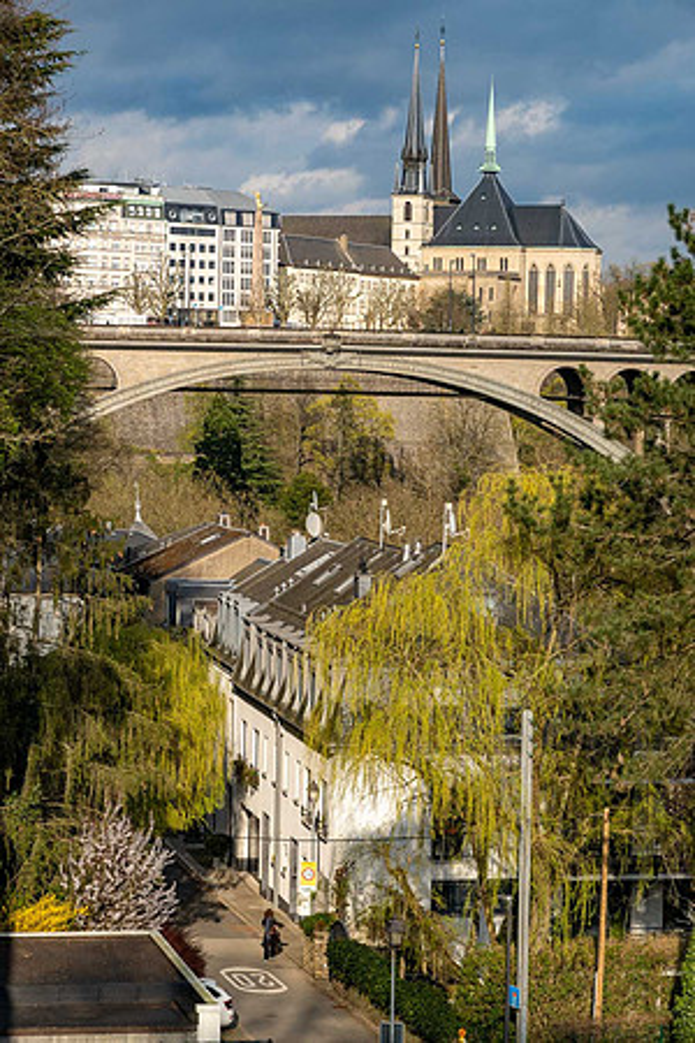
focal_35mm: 104
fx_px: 3011
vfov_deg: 19.6
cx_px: 348
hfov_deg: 13.2
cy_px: 522
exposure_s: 1/800
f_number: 4
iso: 100
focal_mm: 38.13
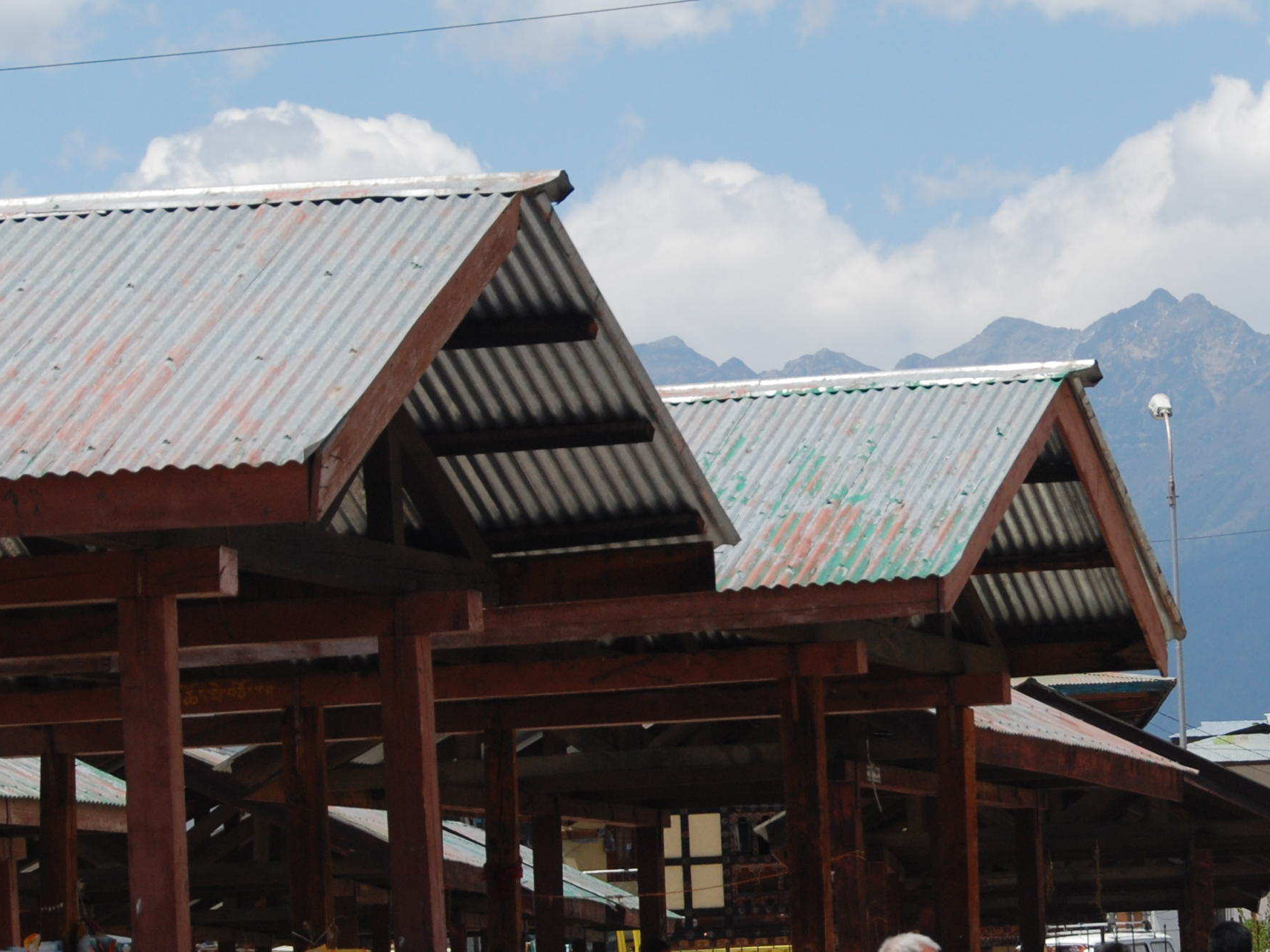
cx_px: 1011
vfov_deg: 9.0
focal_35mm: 165
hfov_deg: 11.9
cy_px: 583
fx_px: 6054
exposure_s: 1/800
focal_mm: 52
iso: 250
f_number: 9
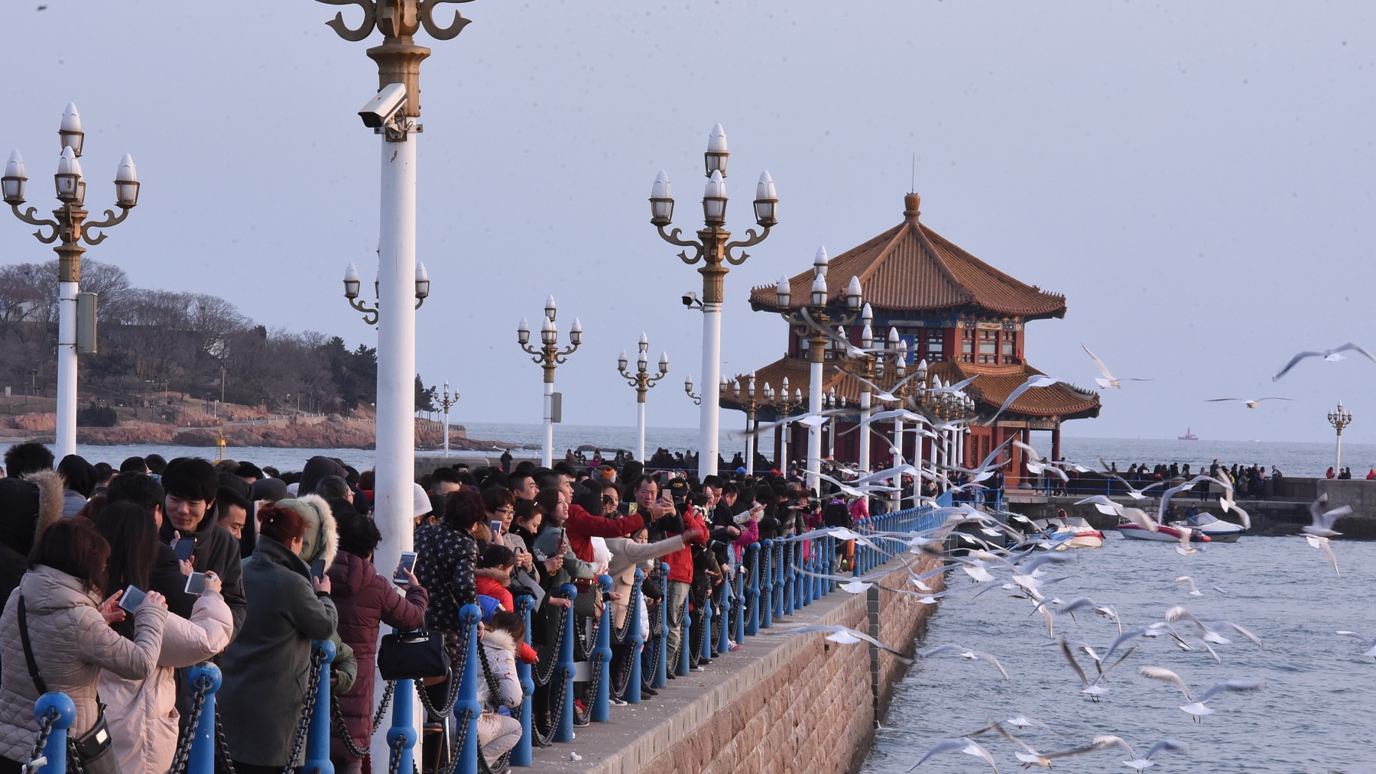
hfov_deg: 11.2
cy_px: 479
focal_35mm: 192
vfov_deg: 6.3
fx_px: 7006
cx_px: 679
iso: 3200
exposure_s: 1/160
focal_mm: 165
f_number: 22
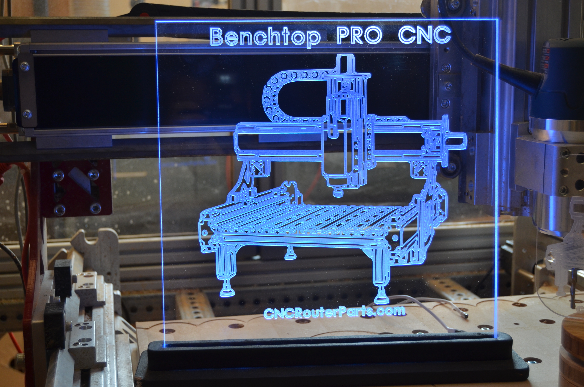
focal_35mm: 52
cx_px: 292
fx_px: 850
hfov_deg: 37.9
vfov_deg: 25.6
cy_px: 194
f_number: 4.5
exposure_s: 1/50
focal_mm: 35
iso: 400
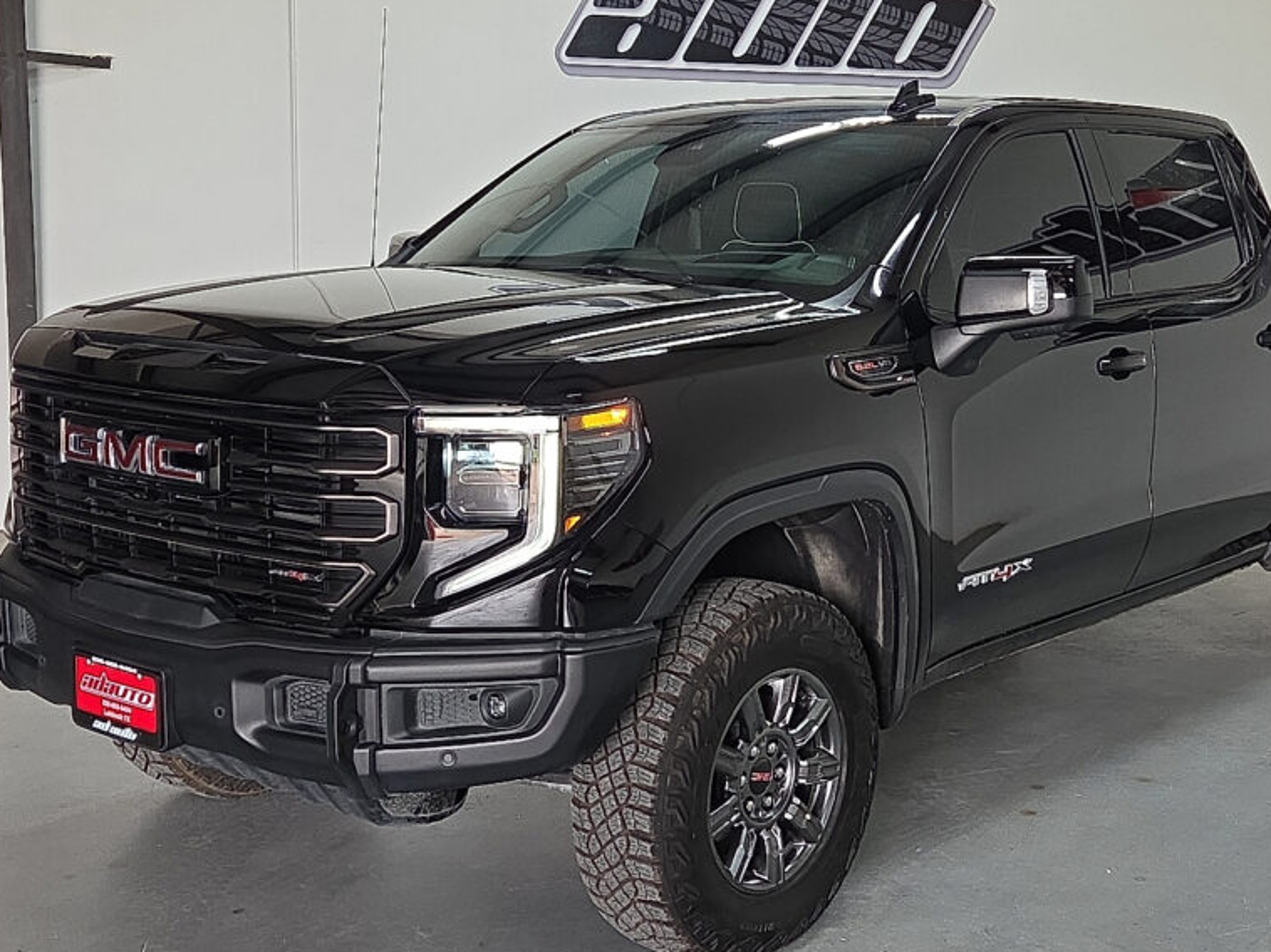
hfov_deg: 38.2
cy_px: 464
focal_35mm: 50
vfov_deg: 29.1
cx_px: 703
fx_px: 1835
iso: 108
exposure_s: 1/59.2
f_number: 1.8
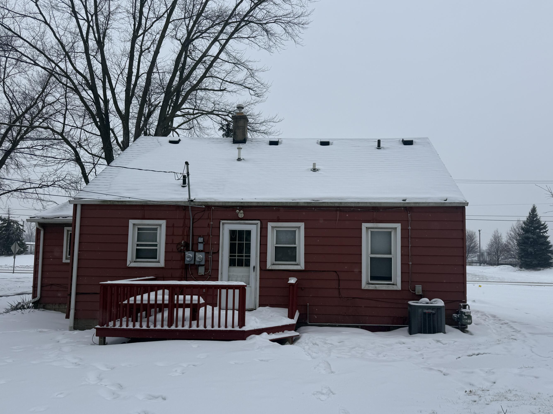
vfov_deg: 51.3
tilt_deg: +4.4
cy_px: 220
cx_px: 291
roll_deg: +0.5
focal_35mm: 27
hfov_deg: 65.3
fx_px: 431
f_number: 1.78
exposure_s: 1/3279
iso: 80
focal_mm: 6.76
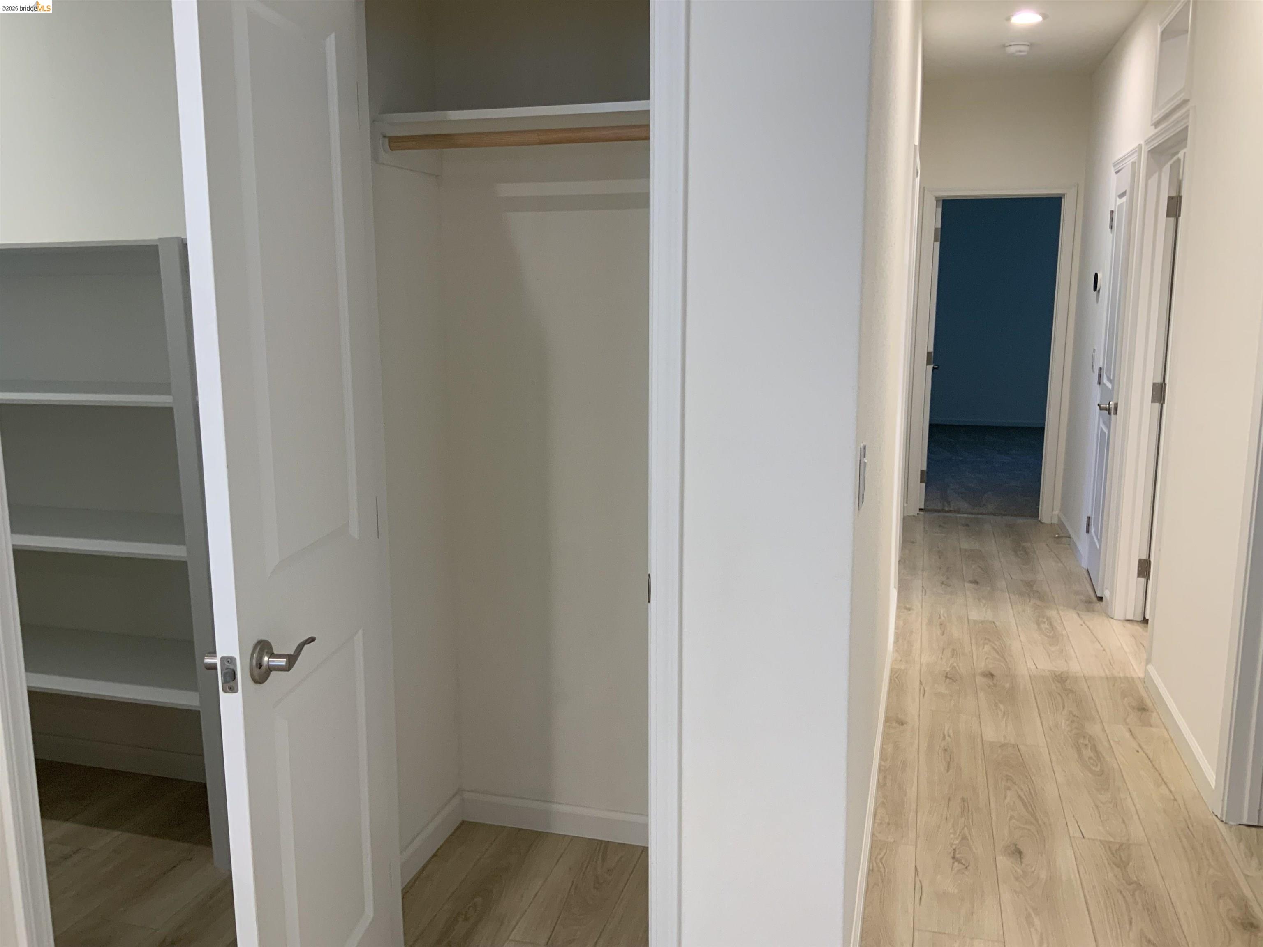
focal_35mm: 29
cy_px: 474
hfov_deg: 61.7
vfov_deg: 48.2
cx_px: 632
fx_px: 1058
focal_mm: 3
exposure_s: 1/60
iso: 80
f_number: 1.8
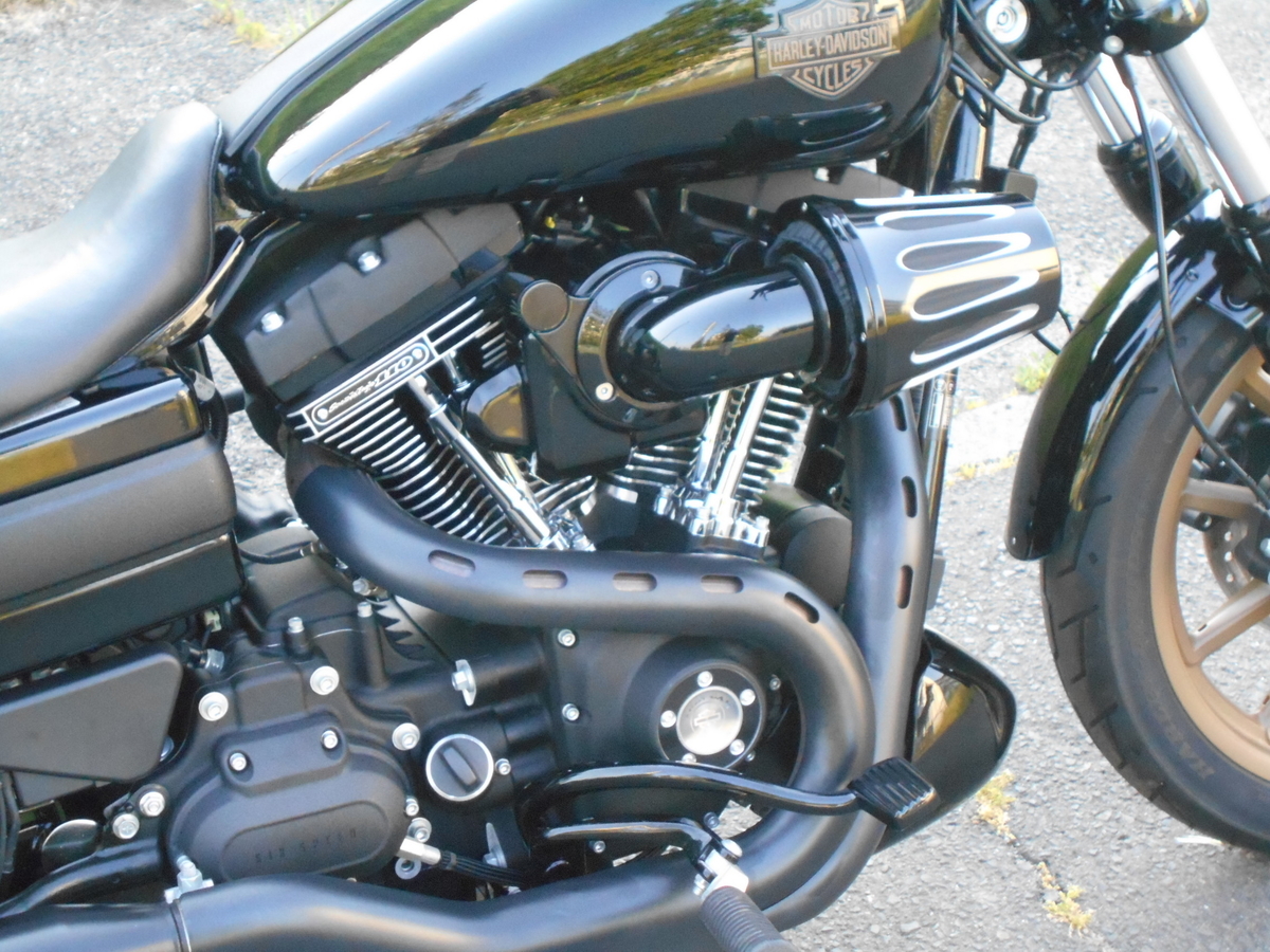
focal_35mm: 66
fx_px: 2421
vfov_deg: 22.3
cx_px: 635
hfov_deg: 29.4
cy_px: 476
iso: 800
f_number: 5.3
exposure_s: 1/125
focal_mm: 11.6
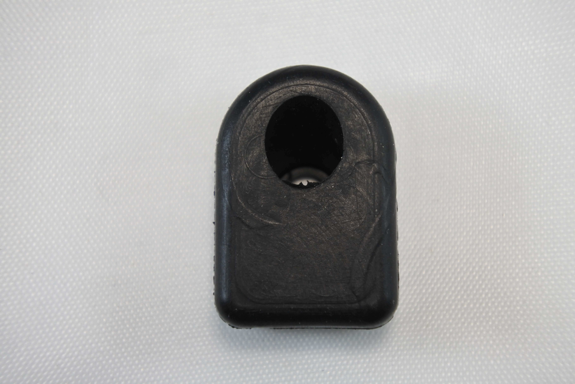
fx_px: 1294
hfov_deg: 25.1
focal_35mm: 81
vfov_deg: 16.9
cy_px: 192
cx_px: 288
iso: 450
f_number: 5.6
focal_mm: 30
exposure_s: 1/125
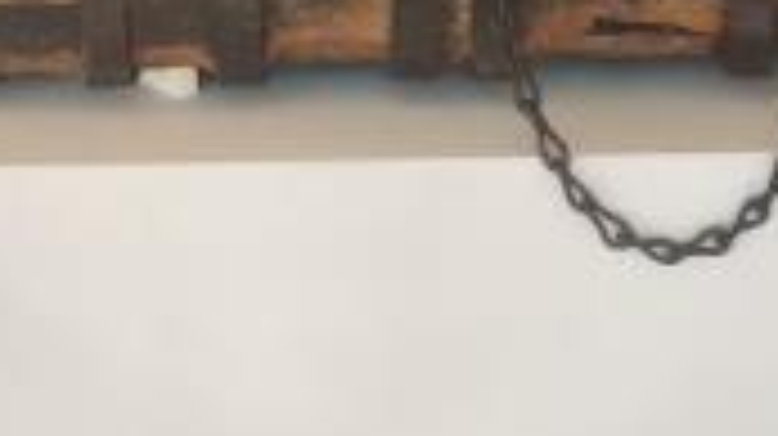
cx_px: 513
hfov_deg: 32.1
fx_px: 1340
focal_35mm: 65
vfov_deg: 15.9
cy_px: -333
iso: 320
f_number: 1.7
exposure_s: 1/100
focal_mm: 6.06
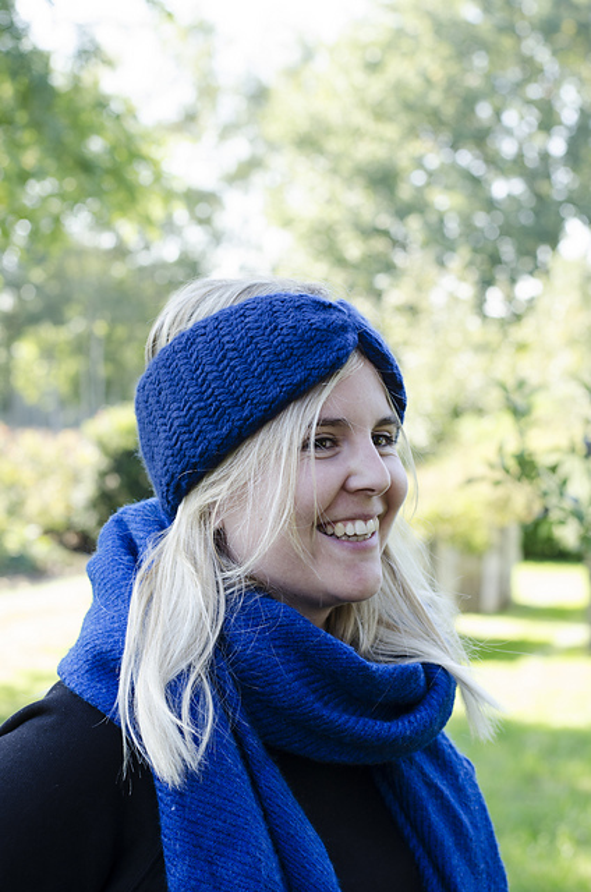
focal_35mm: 75
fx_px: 1855
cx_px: 296
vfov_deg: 27.0
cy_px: 446
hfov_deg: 18.1
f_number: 5
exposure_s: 1/125
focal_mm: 50
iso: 250
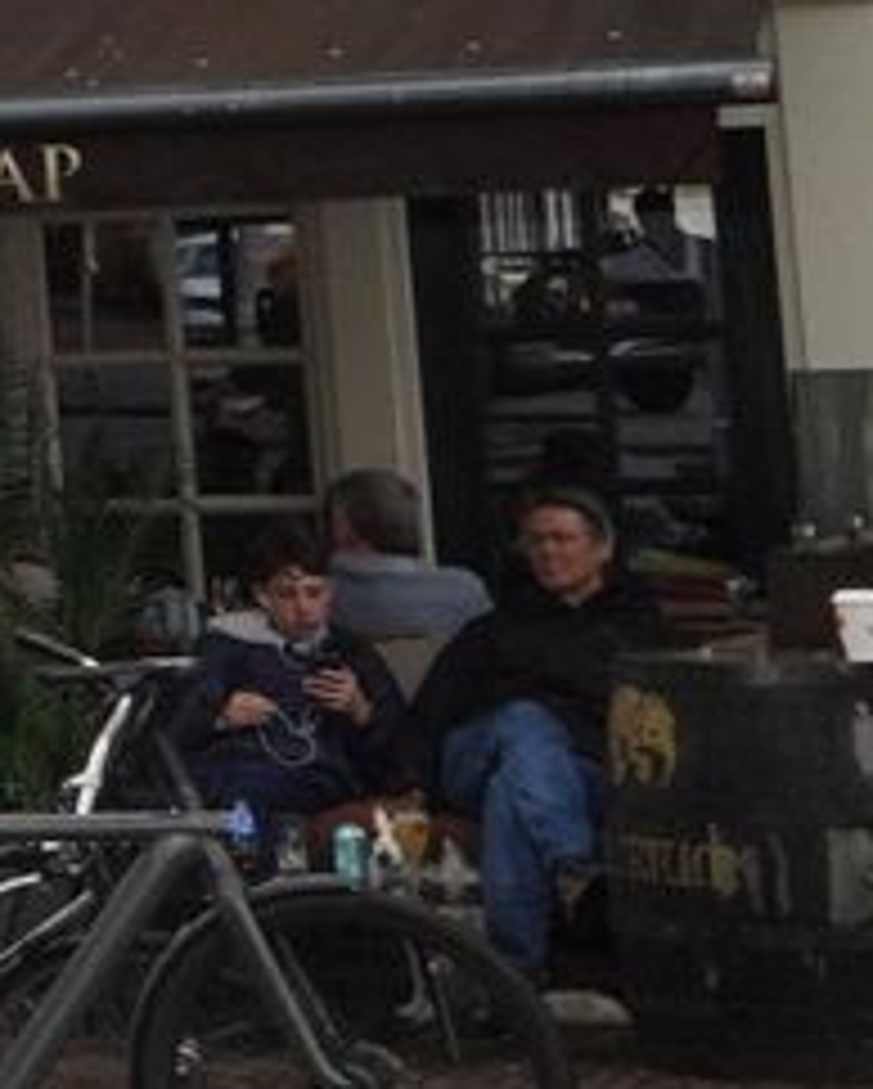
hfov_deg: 6.6
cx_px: -2637
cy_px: -279
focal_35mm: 186
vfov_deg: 10.2
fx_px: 6000
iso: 800
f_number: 22
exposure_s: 1/100
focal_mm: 24
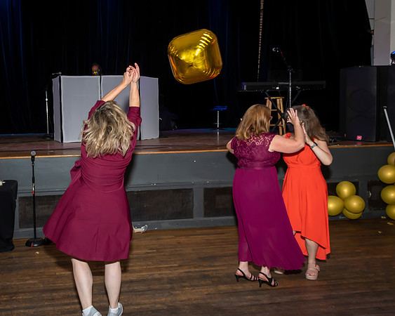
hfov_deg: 52.1
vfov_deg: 43.5
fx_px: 394
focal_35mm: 34
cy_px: 131
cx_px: 129
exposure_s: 1/250
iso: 400
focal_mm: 17
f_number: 6.3
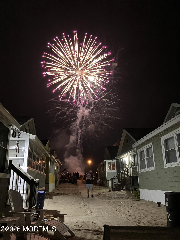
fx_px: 194
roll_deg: +1.5
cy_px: 120
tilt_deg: +19.7
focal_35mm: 28
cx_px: 90
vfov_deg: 63.4
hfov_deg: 49.7
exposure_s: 1/15
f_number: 1.8
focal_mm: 3.99
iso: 800
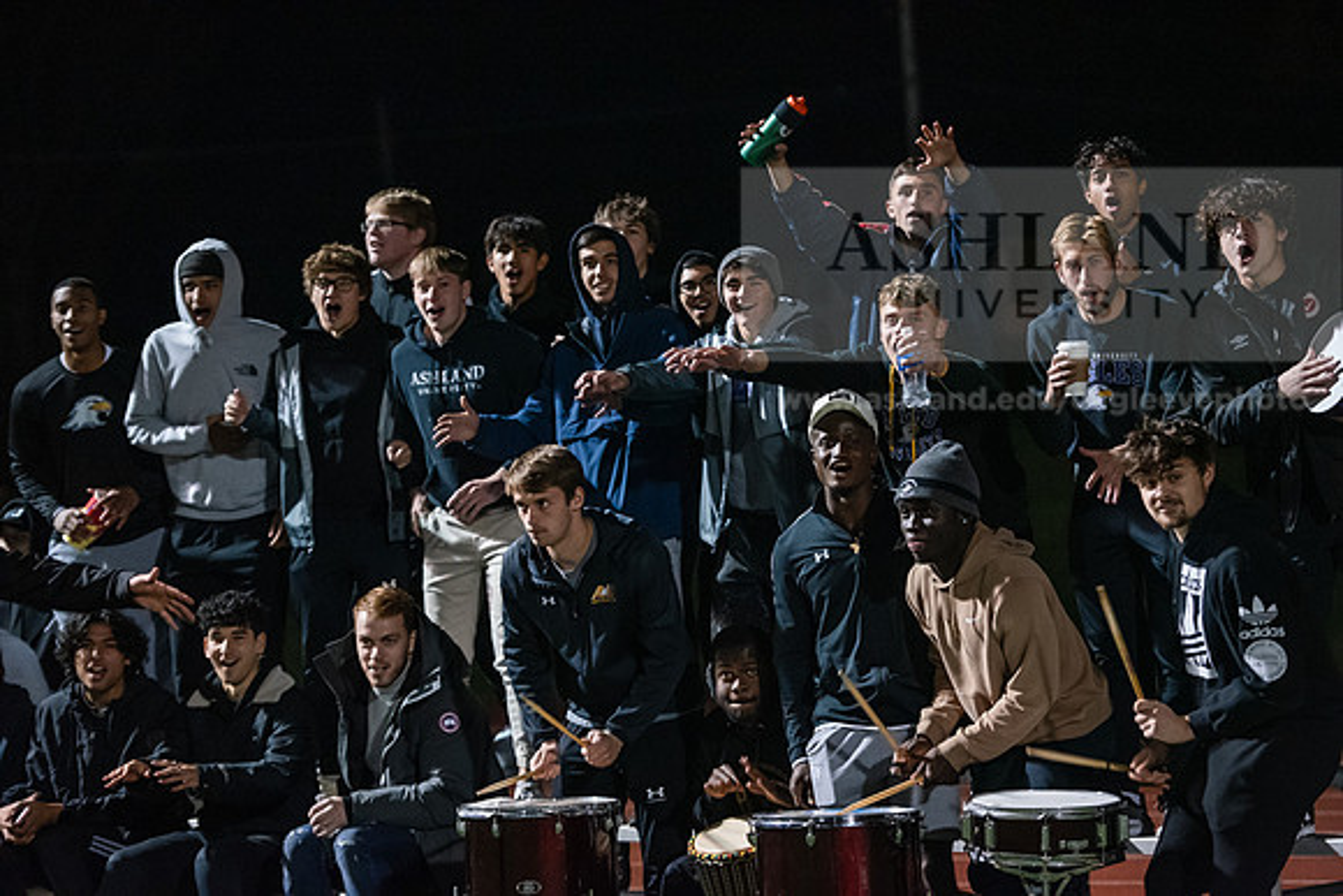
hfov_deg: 18.6
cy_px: 448
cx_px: 672
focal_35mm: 110
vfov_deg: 12.5
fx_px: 4104
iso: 8000
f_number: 2.8
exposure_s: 1/400
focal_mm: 110
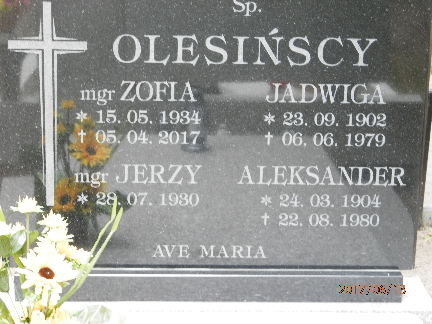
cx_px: 216
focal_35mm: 82
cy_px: 162
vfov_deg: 18.0
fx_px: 1023
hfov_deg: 23.8
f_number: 4.2
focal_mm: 14.6
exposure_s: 1/6
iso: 200
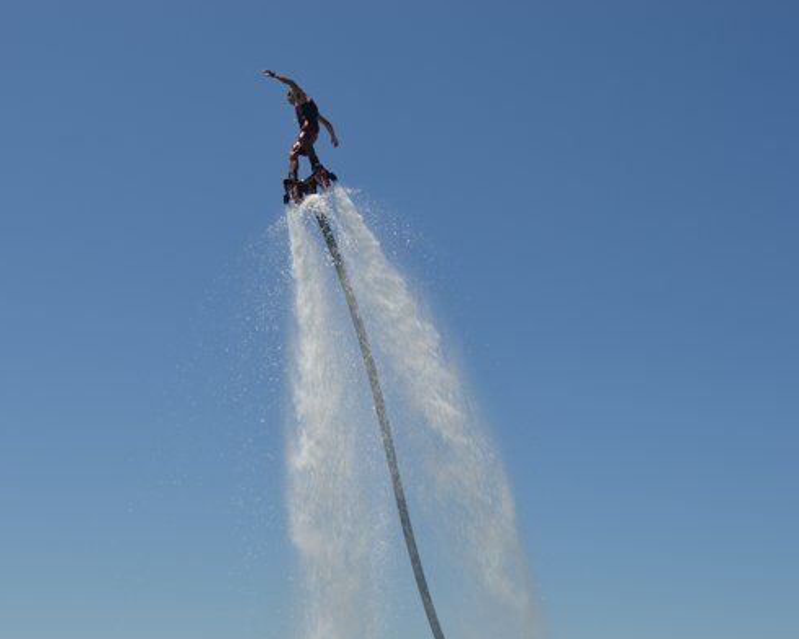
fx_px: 1267
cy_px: 318
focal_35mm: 54
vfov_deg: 28.3
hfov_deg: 35.0
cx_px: 354
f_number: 11
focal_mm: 31
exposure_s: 1/320
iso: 100
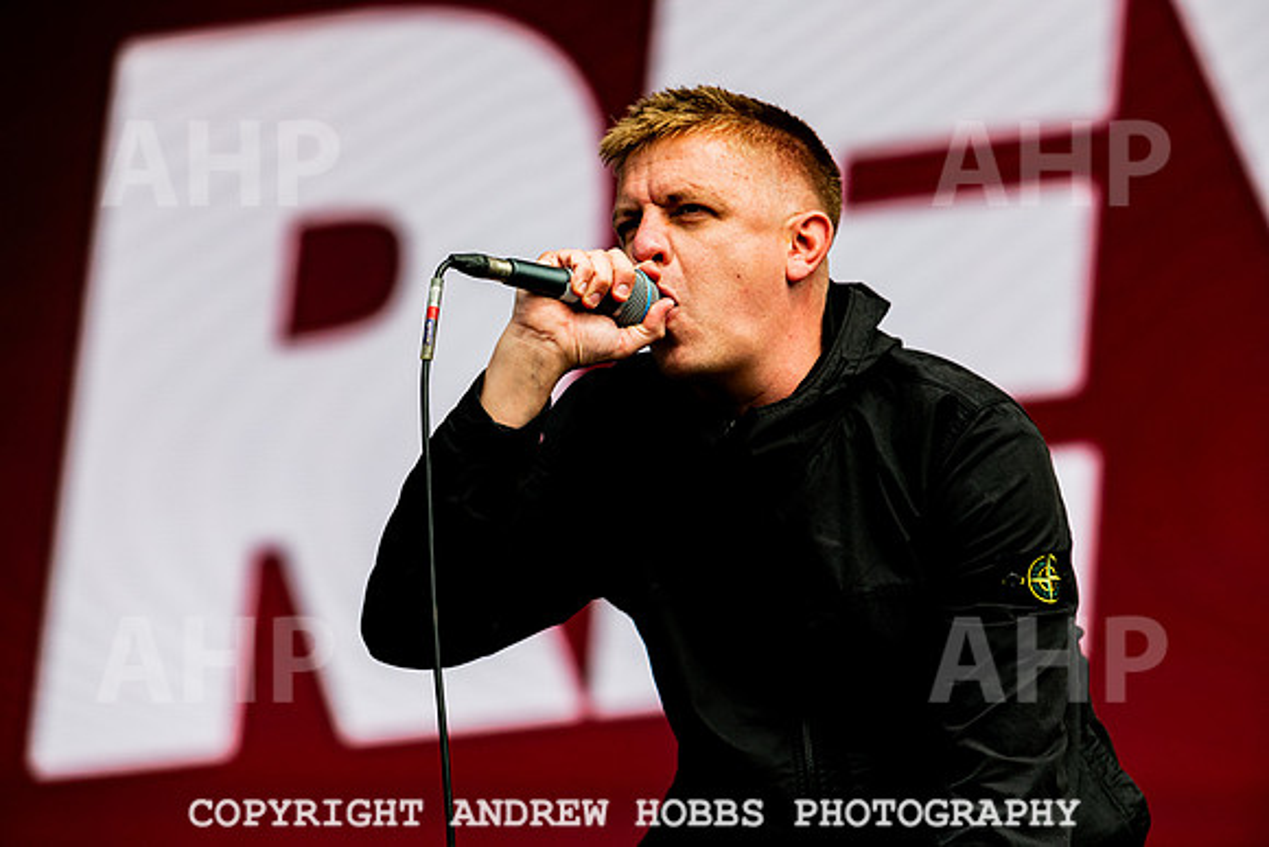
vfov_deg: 6.9
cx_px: 634
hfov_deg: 10.3
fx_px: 7051
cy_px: 424
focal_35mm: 200
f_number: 4.5
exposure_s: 1/5000
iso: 400
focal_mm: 200
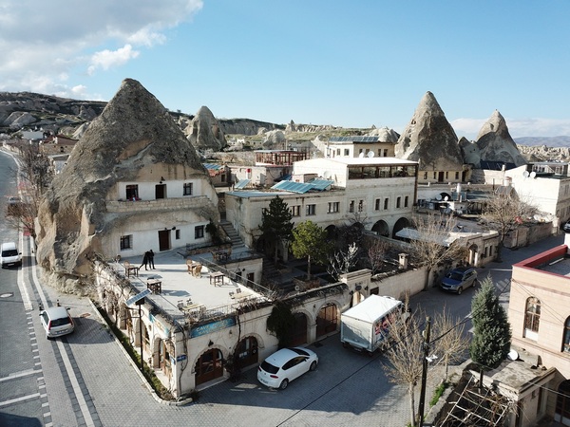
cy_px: 214
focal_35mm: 26
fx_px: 428
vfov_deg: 53.1
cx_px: 285
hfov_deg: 67.3
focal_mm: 4.73
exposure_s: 1/966
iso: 100
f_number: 2.2
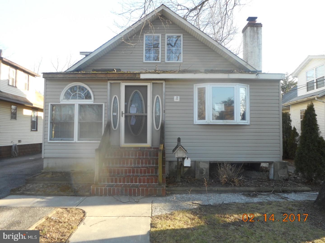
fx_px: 235
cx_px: 162
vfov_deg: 54.9
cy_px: 122
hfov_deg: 69.4
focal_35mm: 25
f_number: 3.7
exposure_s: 1/100
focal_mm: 4.5
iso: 80
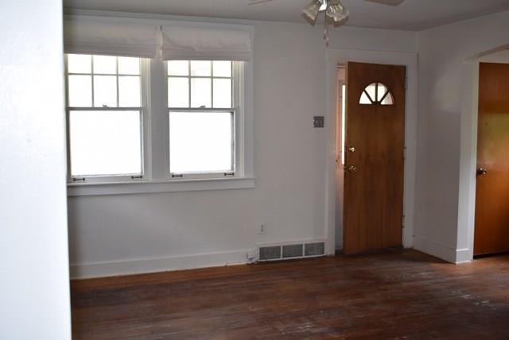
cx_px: 254
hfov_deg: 51.2
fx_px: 531
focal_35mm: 38
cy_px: 170
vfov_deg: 35.6
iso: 800
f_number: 4.5
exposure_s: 1/200
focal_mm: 25
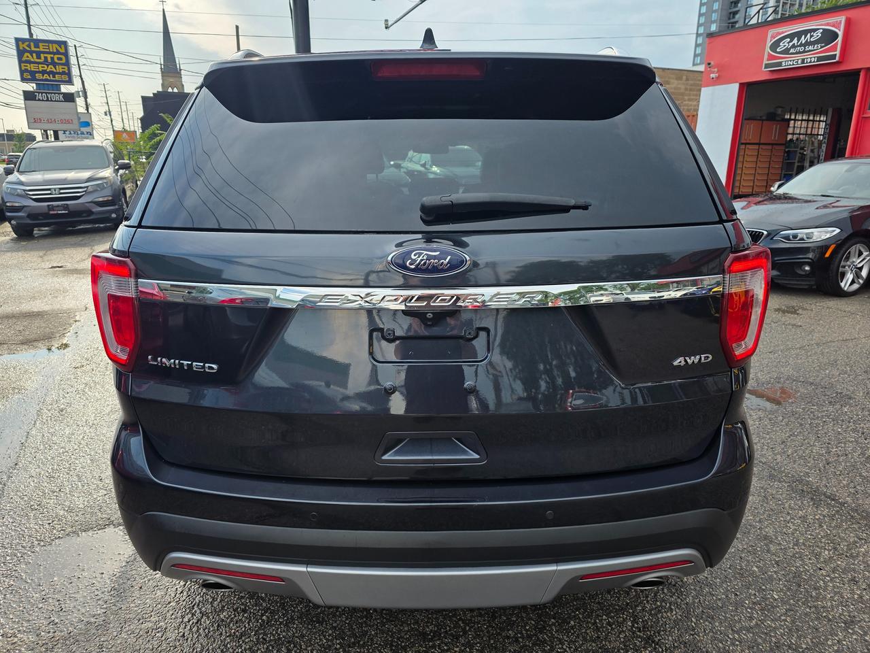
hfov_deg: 73.9
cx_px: 435
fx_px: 578
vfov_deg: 58.9
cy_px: 326
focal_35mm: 23
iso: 80
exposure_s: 1/2277
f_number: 1.7
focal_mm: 6.3
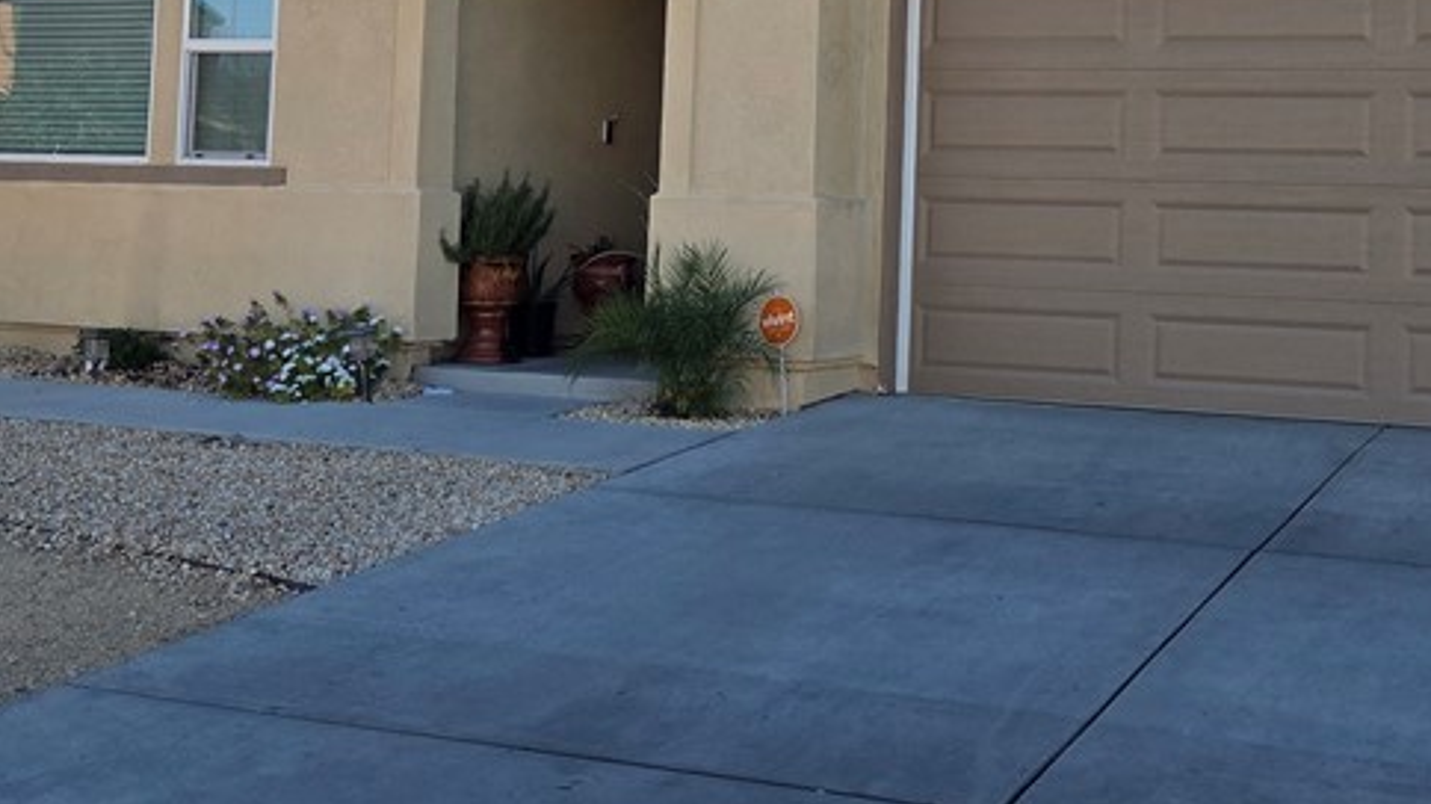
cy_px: 100
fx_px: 2011
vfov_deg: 22.2
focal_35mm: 53
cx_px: 990
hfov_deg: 38.6
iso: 80
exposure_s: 1/4010
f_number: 1.8
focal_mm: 5.4
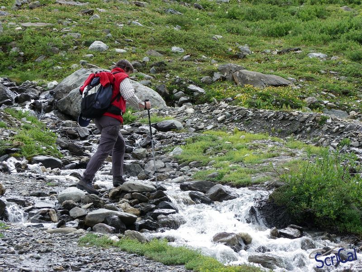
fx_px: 1161
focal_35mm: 111
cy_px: 136
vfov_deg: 13.3
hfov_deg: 17.7
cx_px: 181
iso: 50
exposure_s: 1/125
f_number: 4.5
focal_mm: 19.6
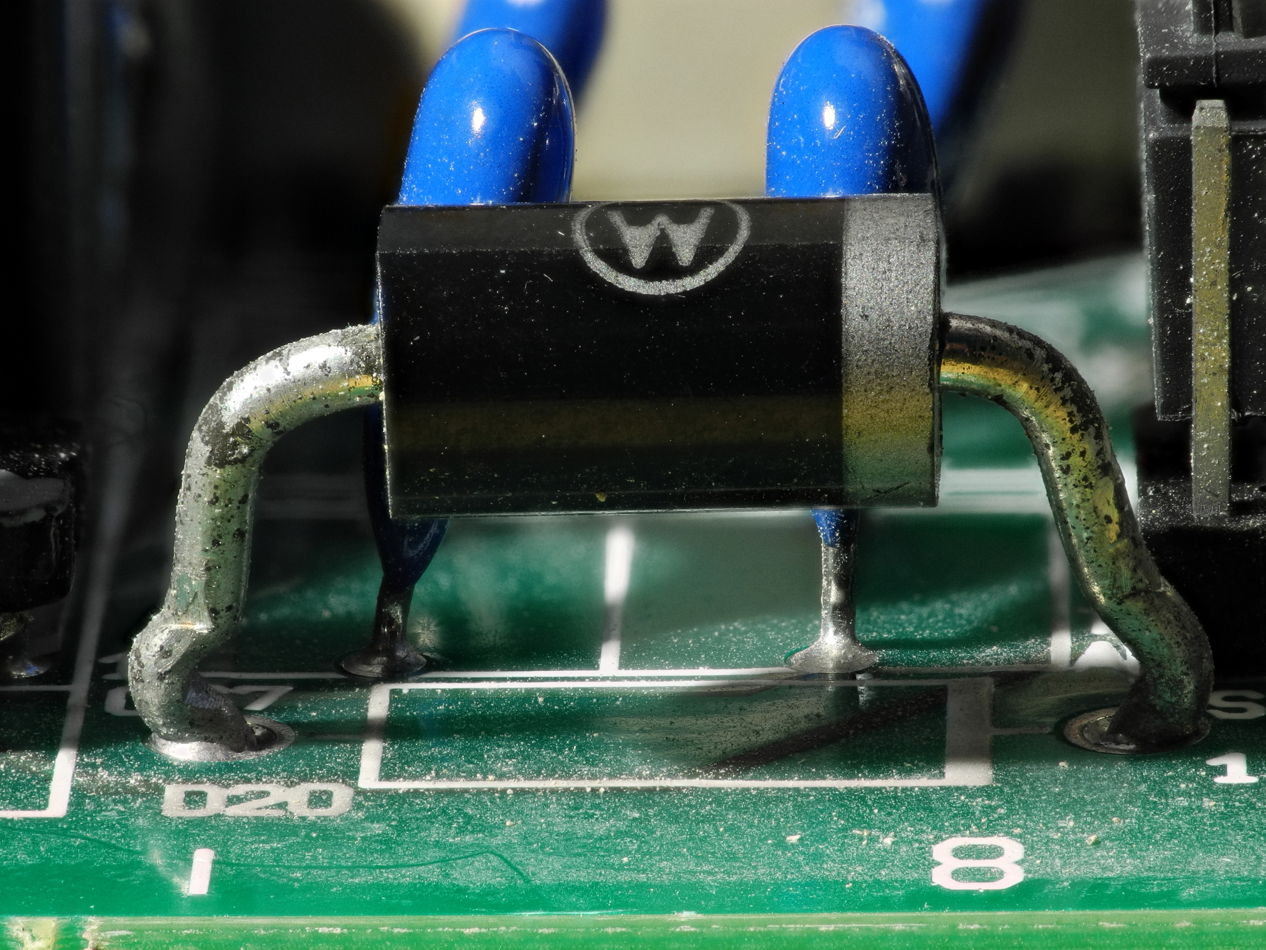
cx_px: 633
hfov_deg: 9.9
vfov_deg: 7.4
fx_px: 7315
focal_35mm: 200
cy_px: 475
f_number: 7.1
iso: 100
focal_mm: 42.6
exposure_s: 2
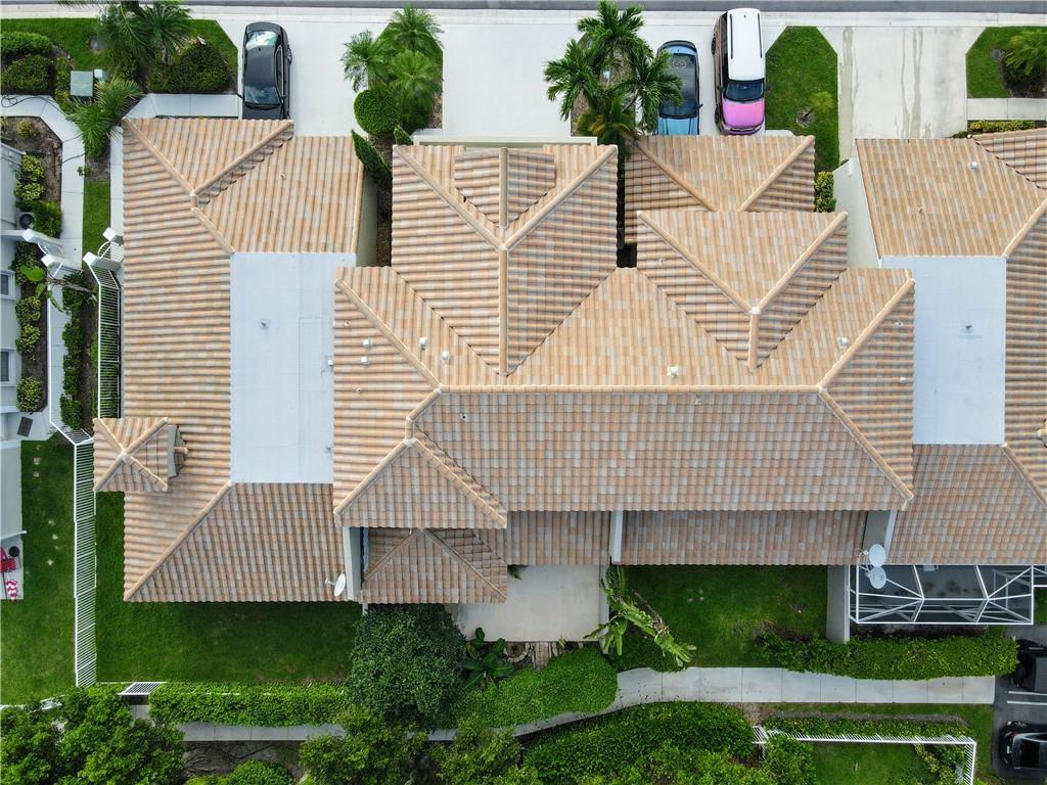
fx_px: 726
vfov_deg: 56.8
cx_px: 524
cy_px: 392
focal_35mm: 24
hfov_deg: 71.6
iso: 100
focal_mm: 4.5
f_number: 2.8
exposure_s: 1/120
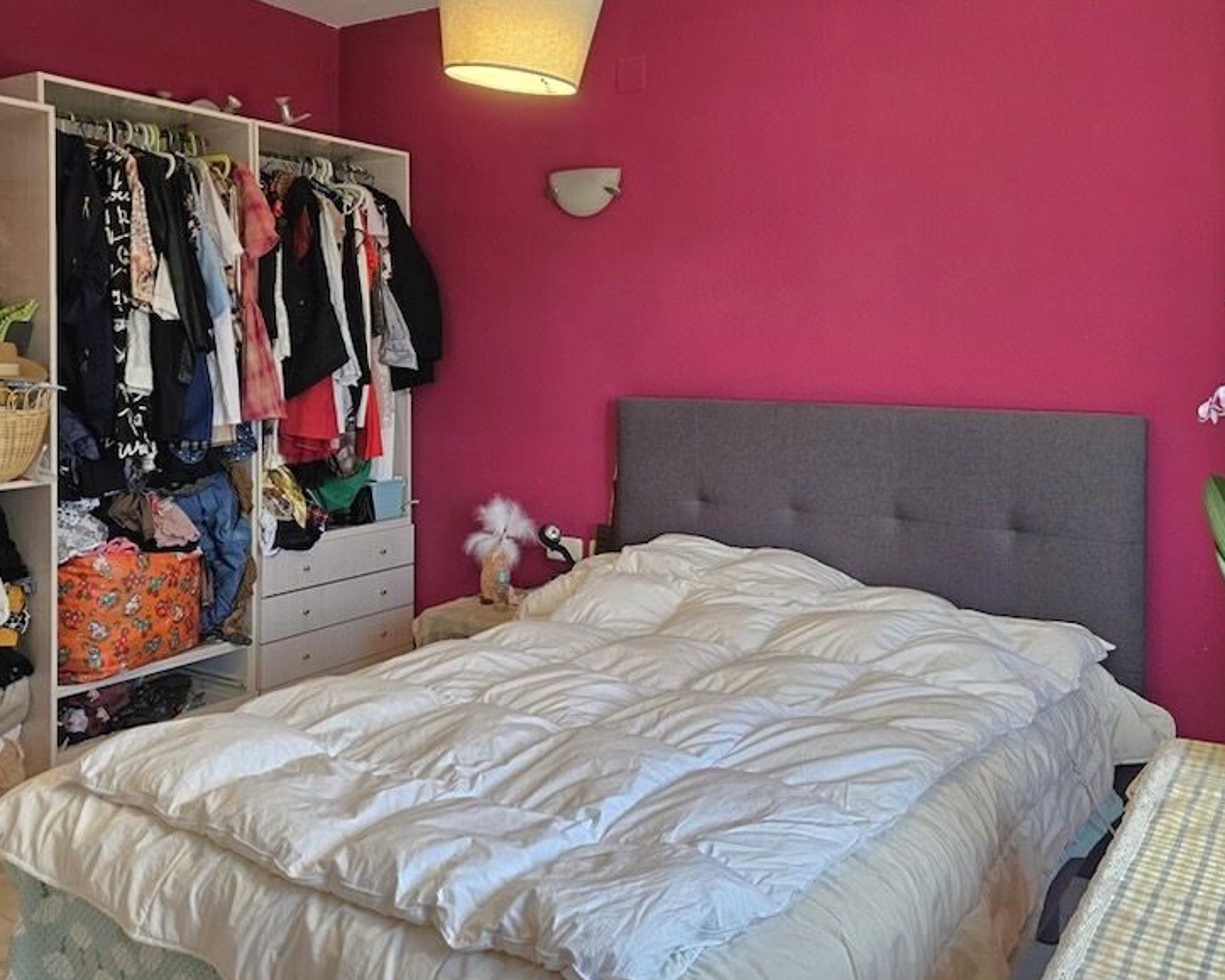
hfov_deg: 57.1
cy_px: 364
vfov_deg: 46.7
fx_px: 1124
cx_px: 660
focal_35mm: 31
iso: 160
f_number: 1.8
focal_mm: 5.4
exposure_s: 1/100
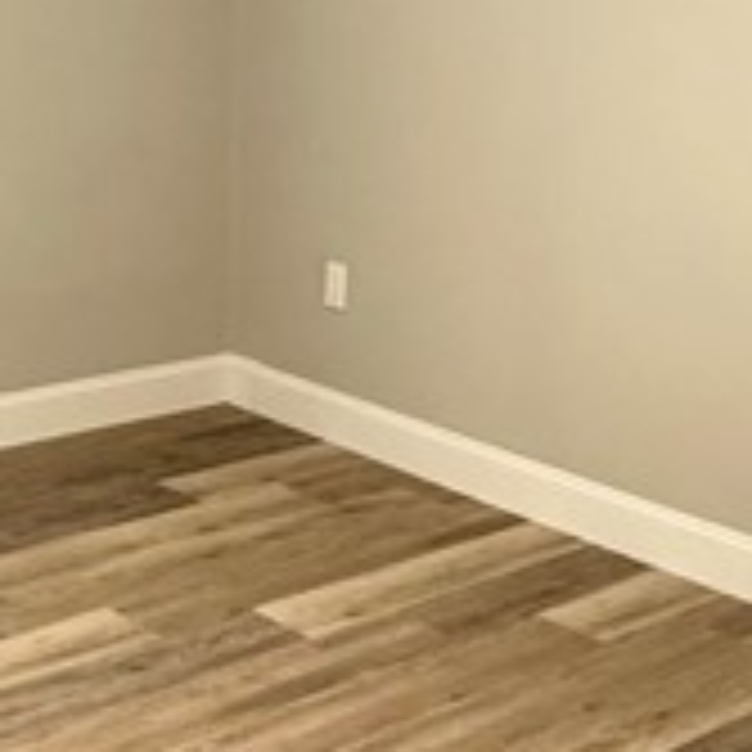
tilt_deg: -12.9
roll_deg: -2.2
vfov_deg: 22.7
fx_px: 1868
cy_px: 284
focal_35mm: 76
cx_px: 324
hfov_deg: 22.7
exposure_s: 1/60
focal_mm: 2.22
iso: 320
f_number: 2.2
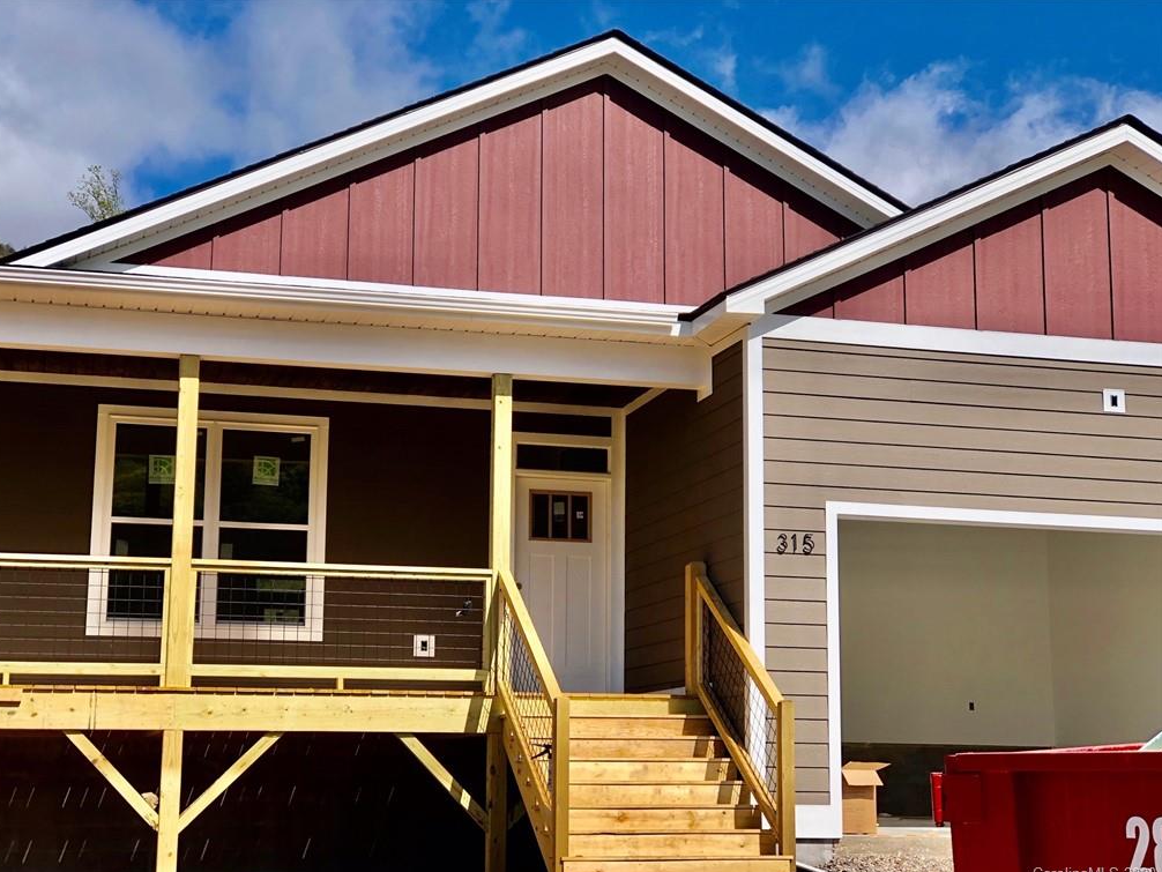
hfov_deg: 33.2
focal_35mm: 58
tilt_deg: +9.8
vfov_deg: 25.2
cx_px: 574
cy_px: 441
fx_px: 1947
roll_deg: +0.3
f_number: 2.8
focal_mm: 6.6
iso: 20
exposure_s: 1/960
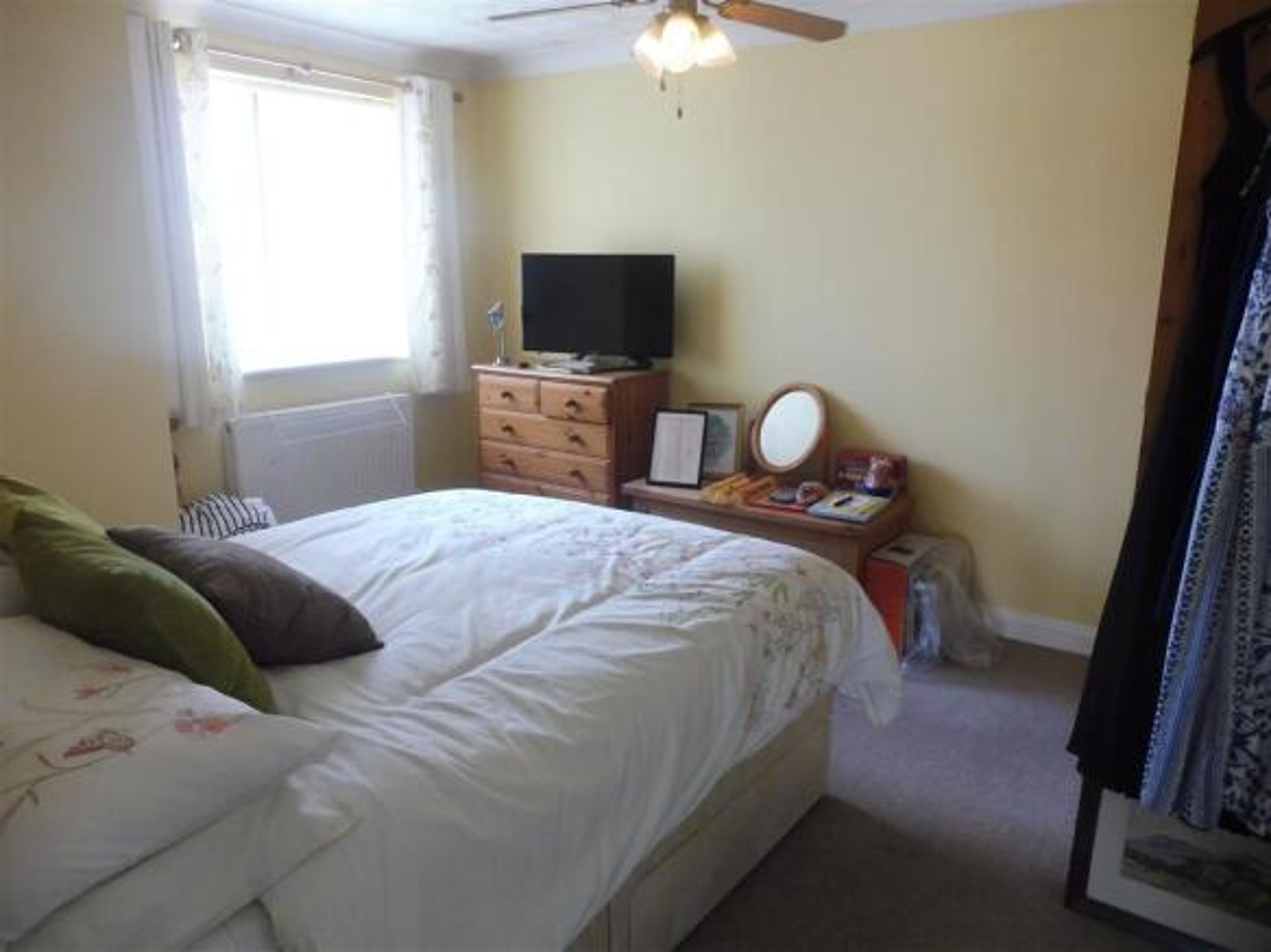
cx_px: 636
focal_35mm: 24
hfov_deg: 71.6
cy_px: 476
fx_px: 881
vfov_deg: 56.8
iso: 400
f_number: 3.3
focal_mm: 4.3
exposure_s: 1/60
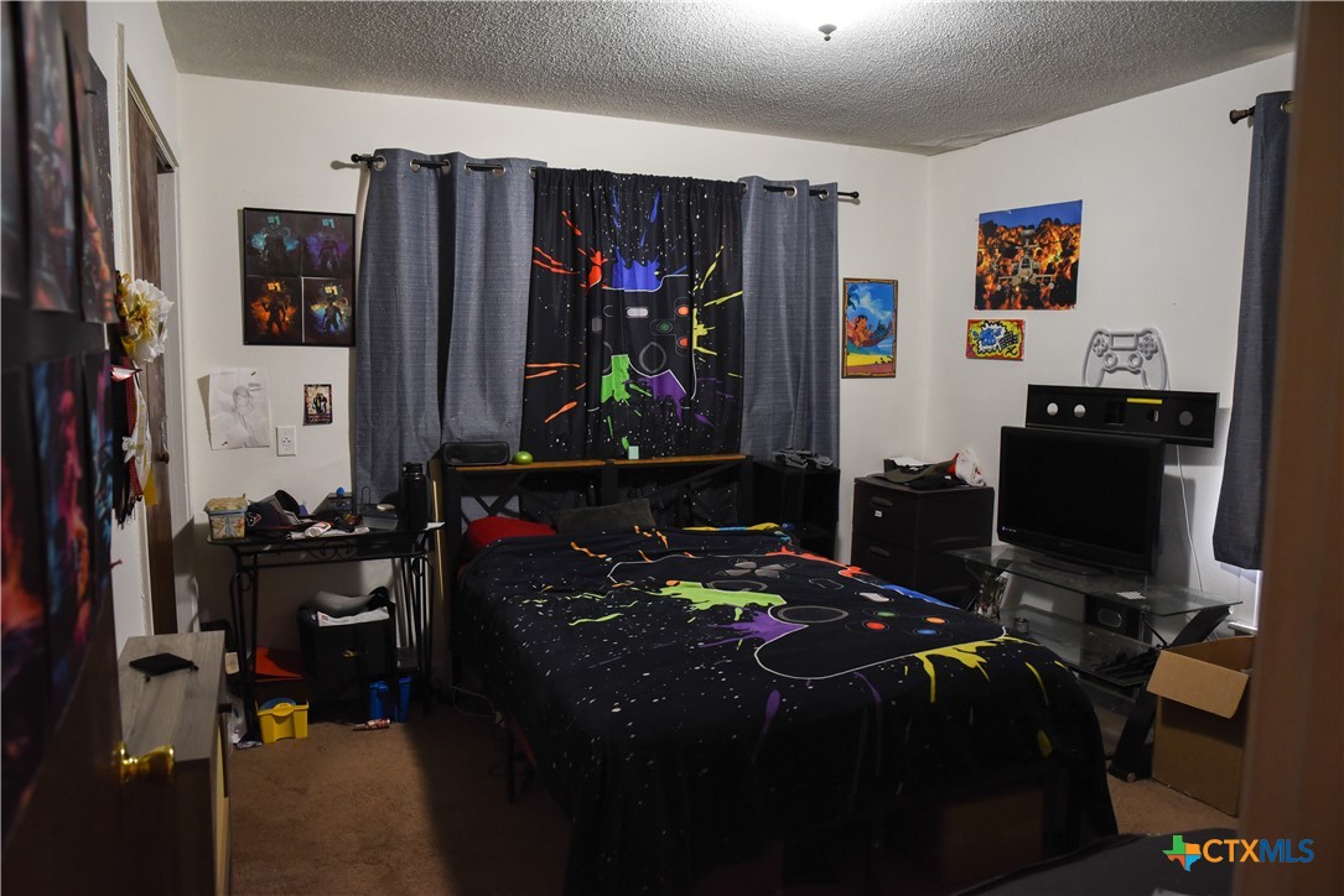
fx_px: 896
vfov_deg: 53.2
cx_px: 672
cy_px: 448
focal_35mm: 24
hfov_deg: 73.7
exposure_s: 1/40
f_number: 4.5
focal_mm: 24
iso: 1600
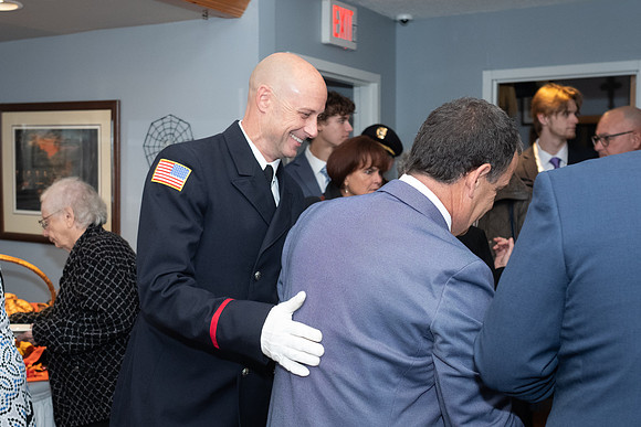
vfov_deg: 29.3
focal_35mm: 46
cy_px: 237
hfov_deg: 42.8
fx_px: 817
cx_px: 291
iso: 1600
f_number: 2.8
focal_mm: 23
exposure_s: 1/125
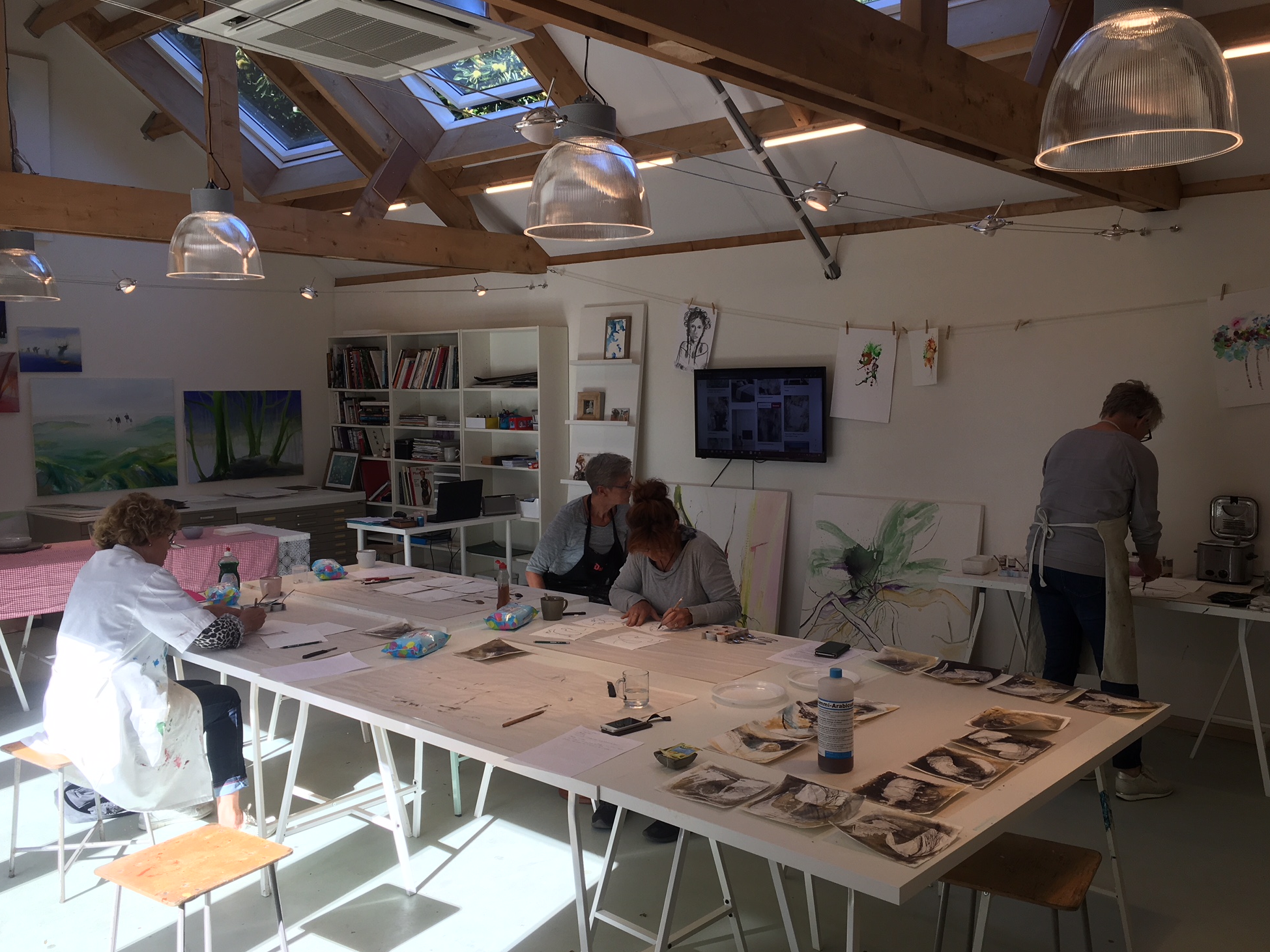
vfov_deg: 46.8
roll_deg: +0.2
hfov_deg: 60.0
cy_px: 482
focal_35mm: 30
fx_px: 1101
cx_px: 629
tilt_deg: -4.9
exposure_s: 1/150
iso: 25
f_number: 2.2
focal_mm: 4.15
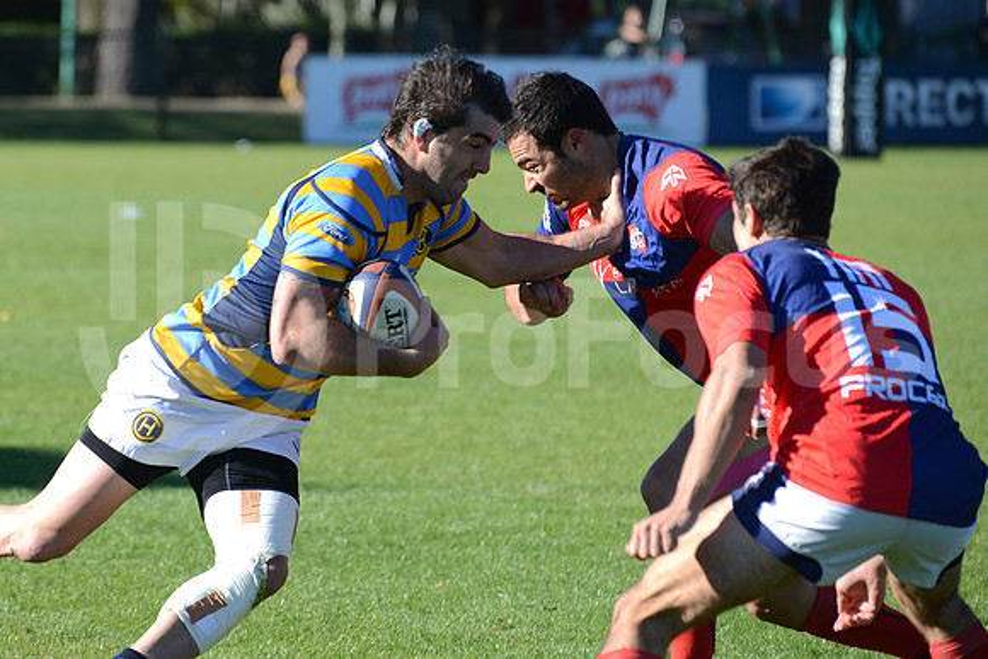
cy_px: 330
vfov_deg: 6.2
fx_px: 6039
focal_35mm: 220
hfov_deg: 9.4
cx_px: 494
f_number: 5.3
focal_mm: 220
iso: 320
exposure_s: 1/800
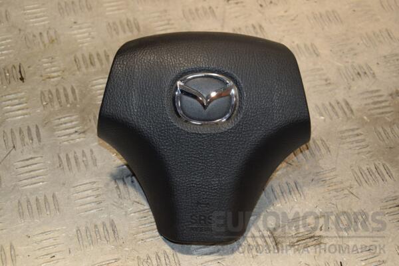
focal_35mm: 75
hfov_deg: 27.0
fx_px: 831
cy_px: 133
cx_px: 200
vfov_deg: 18.2
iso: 800
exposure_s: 1/200
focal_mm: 50
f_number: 6.3
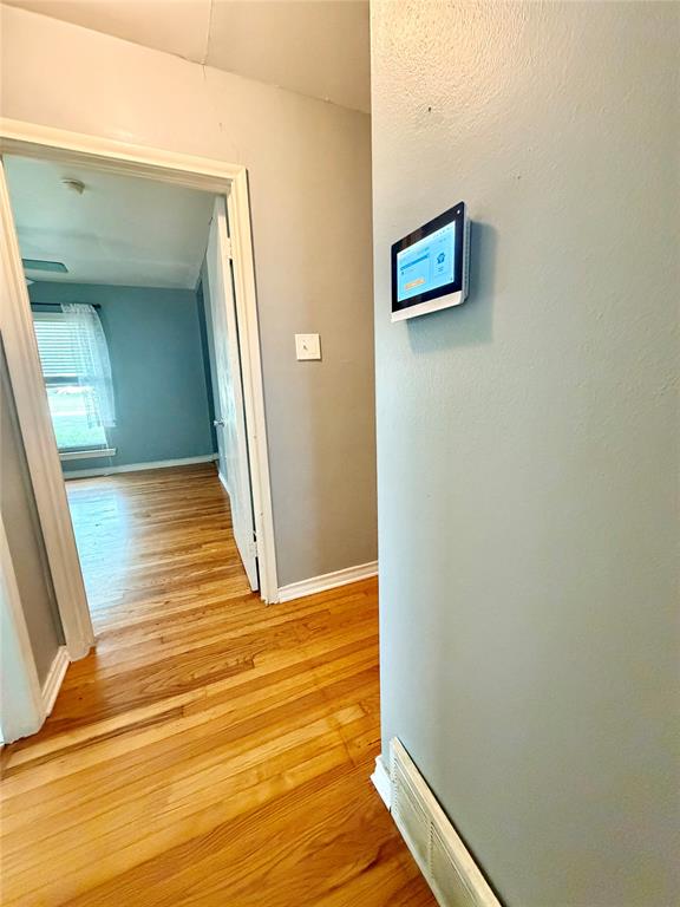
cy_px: 454
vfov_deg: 102.1
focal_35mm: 14
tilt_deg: -12.0
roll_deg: +2.1
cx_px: 340
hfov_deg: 85.7
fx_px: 367
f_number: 2.2
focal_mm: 2.22
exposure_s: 1/60
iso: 800
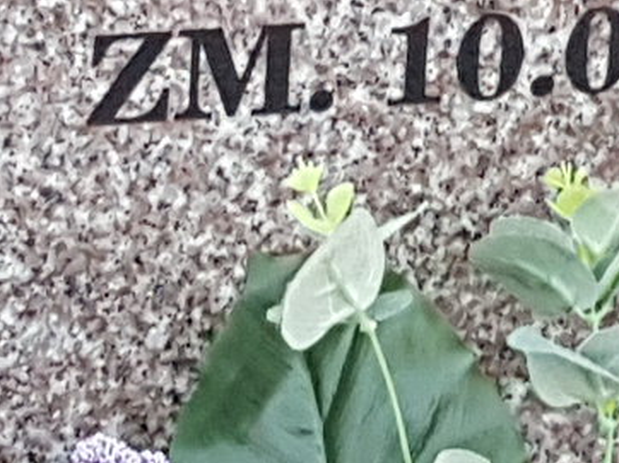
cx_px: 479
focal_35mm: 69
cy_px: -138
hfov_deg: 27.7
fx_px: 1233
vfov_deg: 19.6
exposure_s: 1/15
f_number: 1.7
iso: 200
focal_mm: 4.2
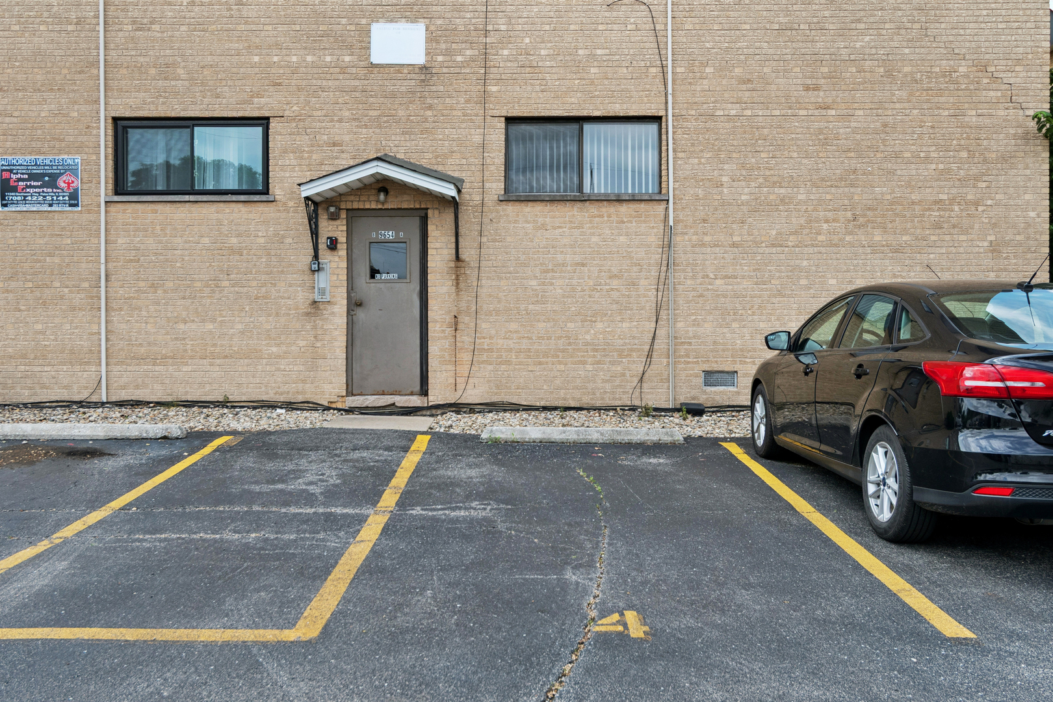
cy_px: 351
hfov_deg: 61.9
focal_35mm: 30
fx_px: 877
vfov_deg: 43.6
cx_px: 526
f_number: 8
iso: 250
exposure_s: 1/500
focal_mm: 20
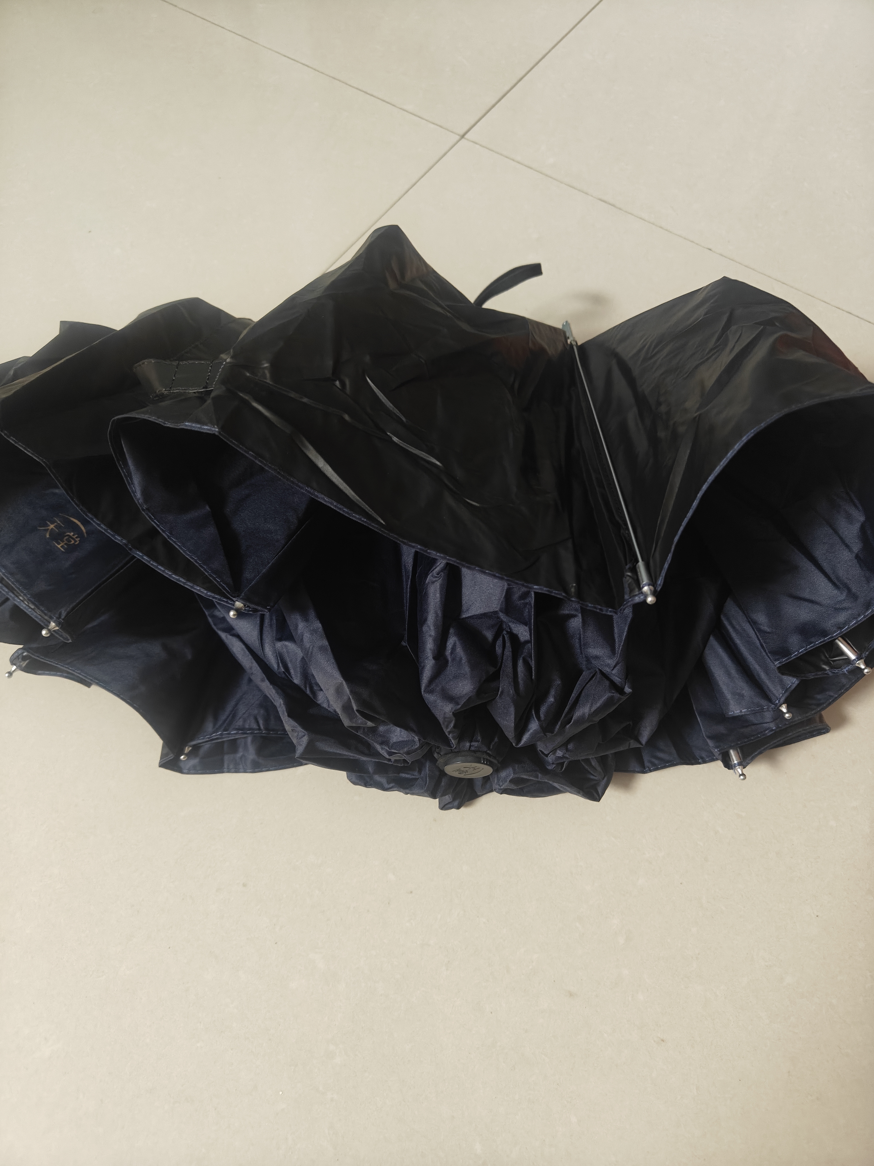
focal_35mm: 24
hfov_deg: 56.8
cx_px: 437
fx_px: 808
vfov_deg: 71.6
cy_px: 583
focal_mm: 5.59
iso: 640
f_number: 1.8
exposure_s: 1/50
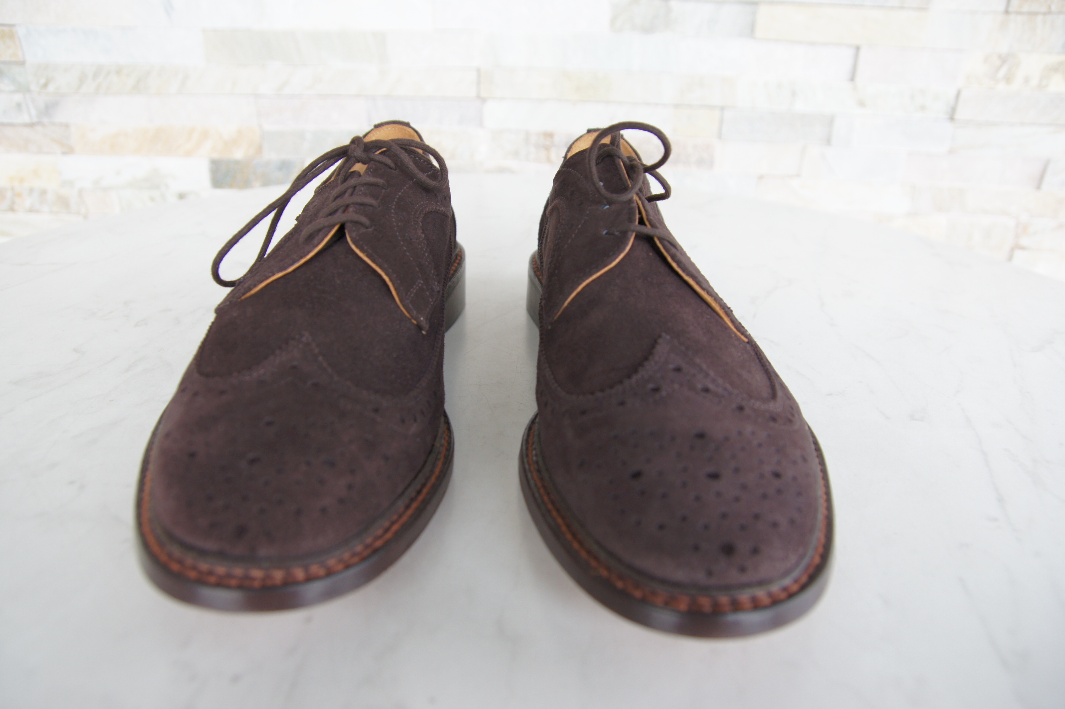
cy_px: 354
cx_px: 532
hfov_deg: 70.5
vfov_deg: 50.4
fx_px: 754
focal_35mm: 26
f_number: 4
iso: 200
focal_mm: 17
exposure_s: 1/40
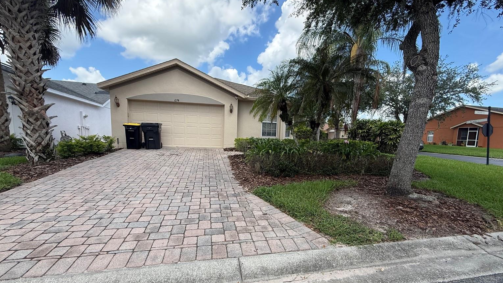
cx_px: 258
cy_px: 158
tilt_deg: -6.7
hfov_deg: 99.3
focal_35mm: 16
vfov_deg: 66.9
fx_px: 213
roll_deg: -2.2
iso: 64
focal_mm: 2.22
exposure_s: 1/770
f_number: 2.2
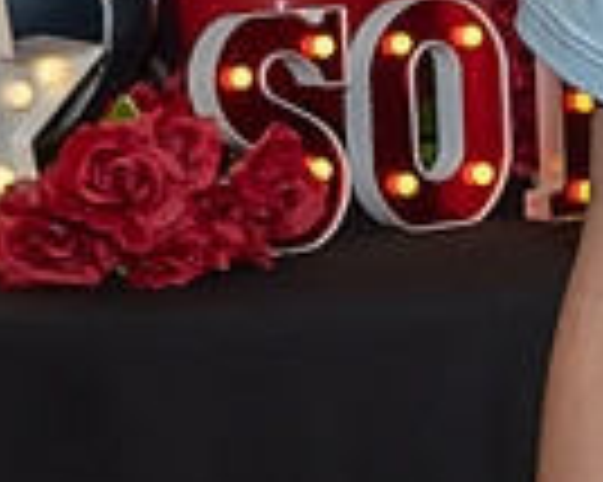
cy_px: -305
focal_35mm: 249
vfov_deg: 6.1
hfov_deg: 7.7
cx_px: 703
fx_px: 4441
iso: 400
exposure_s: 1/250
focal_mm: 32
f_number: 7.1
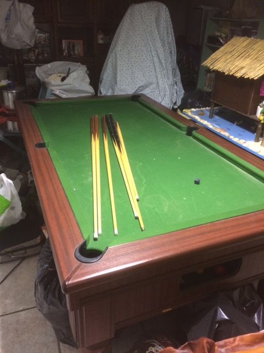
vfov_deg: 61.7
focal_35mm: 29
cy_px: 176
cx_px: 132
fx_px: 295
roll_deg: -0.7
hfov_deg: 48.2
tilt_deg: -27.9
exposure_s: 1/25
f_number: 2.2
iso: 320
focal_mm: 4.15
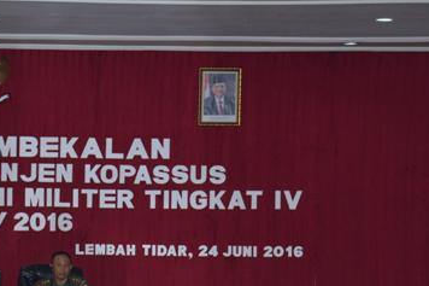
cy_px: 320
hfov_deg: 7.6
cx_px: 40
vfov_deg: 5.1
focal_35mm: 270
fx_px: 3216
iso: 1800
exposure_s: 1/60
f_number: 7.1
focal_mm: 120
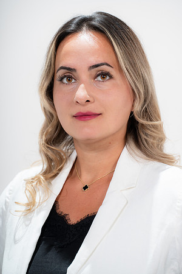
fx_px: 1365
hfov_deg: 7.6
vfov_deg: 11.4
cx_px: 91
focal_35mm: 180
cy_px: 137
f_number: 5.6
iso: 320
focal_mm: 180
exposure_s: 1/200
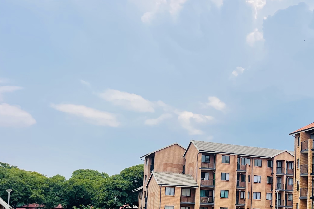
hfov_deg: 36.4
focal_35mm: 50
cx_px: 298
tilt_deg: +6.3
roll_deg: -1.5
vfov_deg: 26.4
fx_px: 436
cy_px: 174
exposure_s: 1/1353
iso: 32
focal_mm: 5.1
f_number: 1.6
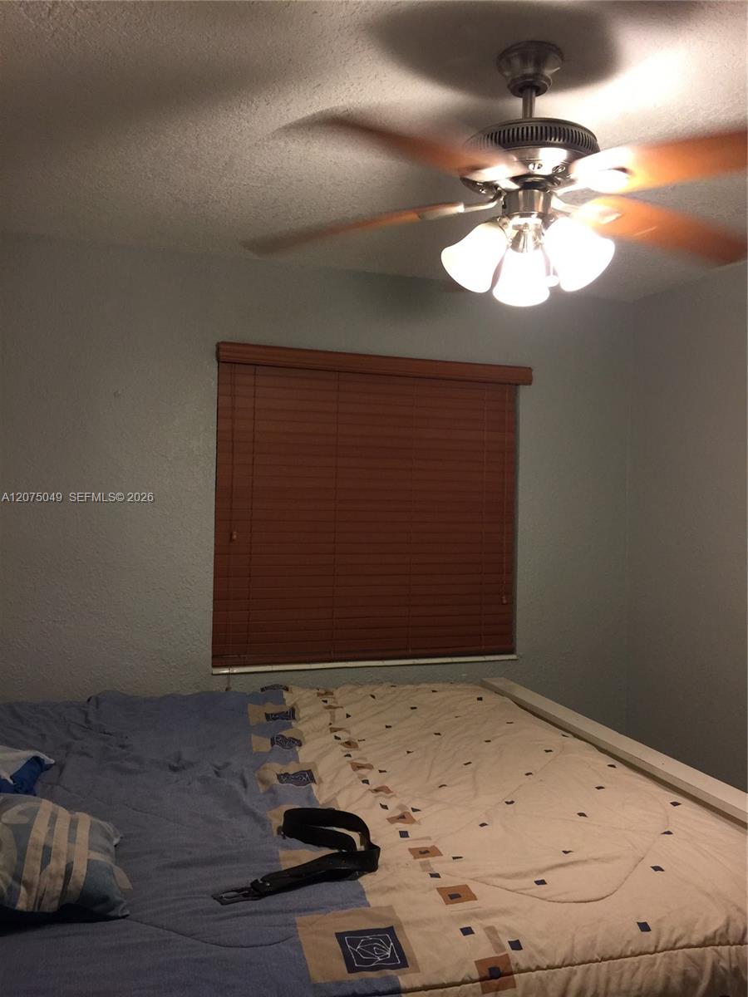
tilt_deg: +1.9
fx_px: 836
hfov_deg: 48.2
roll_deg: -1.6
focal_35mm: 29
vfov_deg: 61.7
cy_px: 498
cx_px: 374
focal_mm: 4.15
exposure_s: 1/15
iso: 80
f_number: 2.2
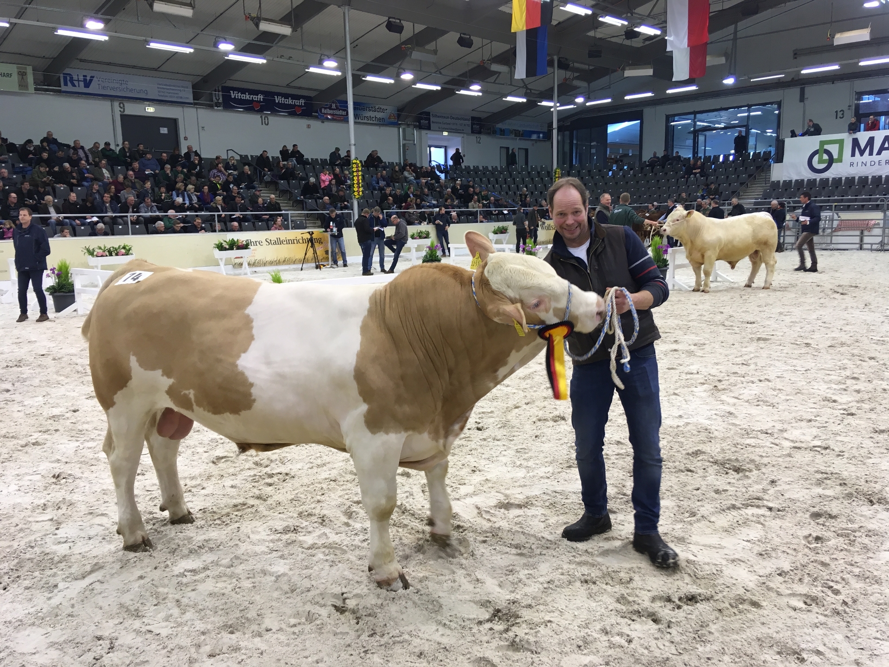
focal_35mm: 29
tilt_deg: -9.7
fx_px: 745
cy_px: 334
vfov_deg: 48.2
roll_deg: +0.2
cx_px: 444
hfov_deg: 61.7
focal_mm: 4.15
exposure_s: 1/33
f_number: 2.2
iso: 25
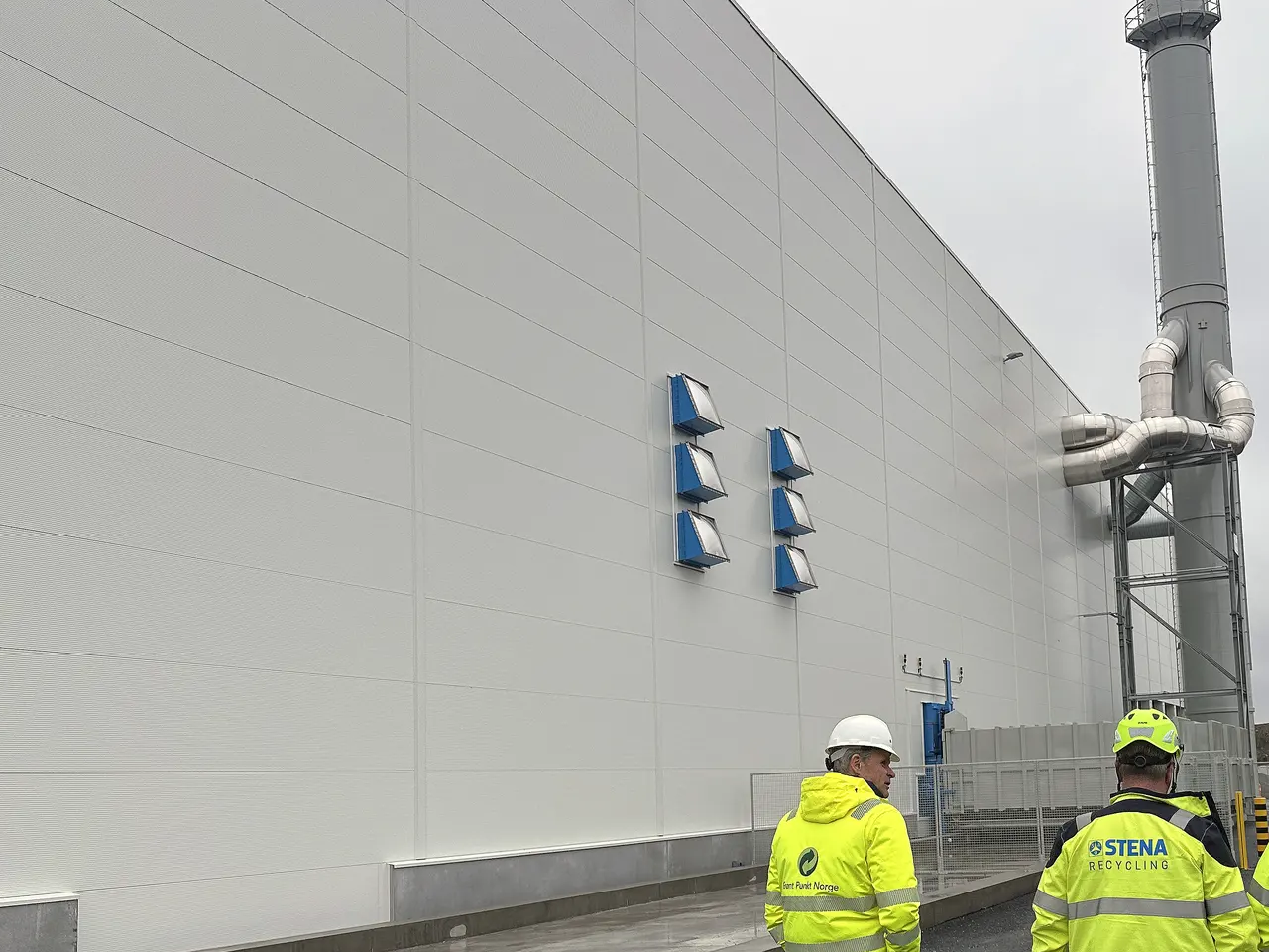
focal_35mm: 36
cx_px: 896
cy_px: 674
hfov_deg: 50.0
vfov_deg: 38.9
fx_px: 1320
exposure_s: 1/1812
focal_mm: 6.86
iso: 80
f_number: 1.78
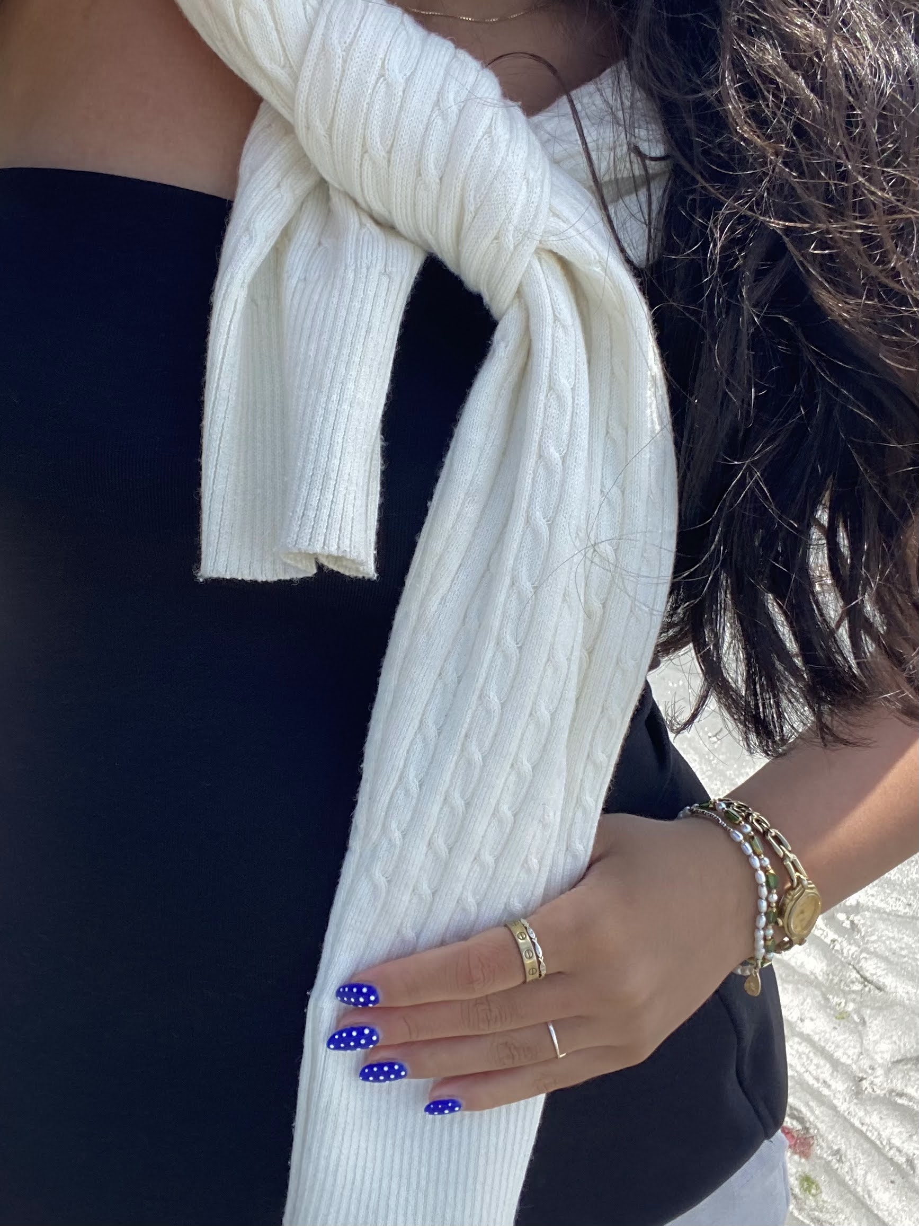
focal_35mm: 30
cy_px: 613
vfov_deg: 60.0
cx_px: 460
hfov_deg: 46.8
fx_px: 1062
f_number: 2.2
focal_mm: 2.71
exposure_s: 1/209
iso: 25
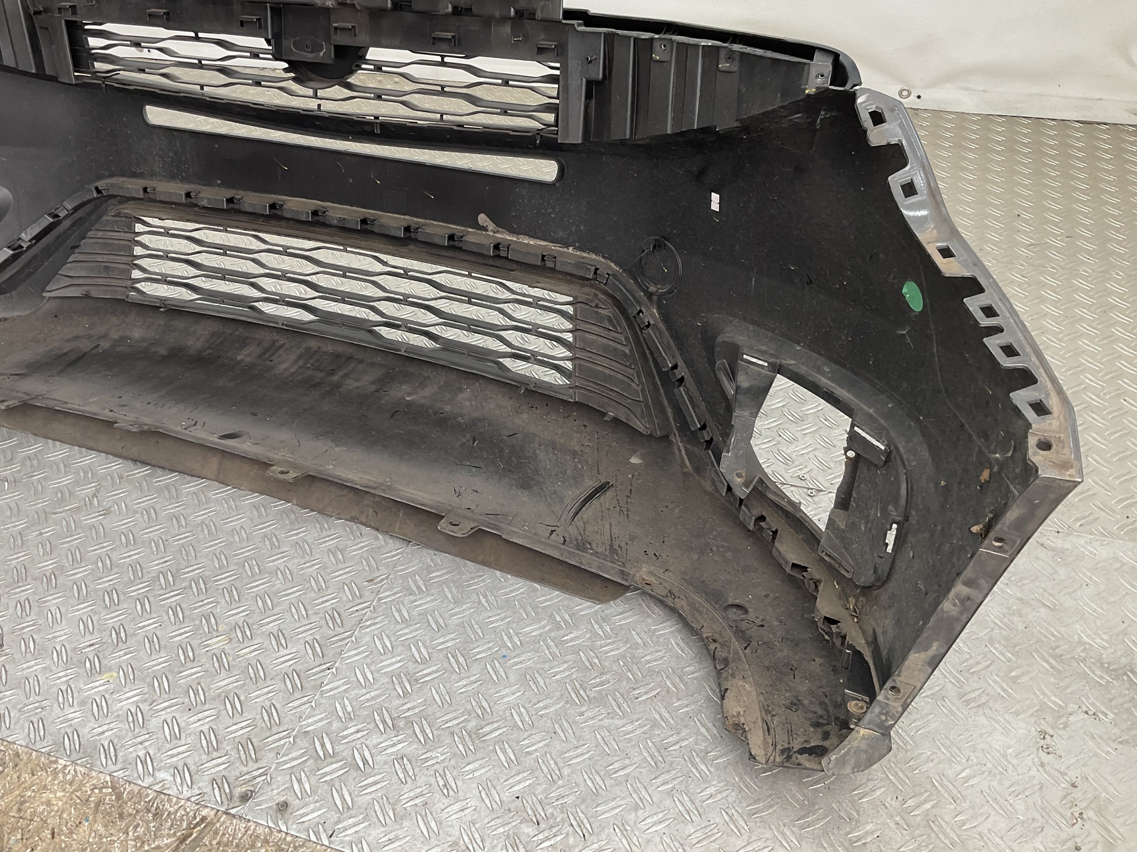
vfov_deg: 41.7
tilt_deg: -35.7
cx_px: 492
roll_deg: +3.8
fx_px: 1117
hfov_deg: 53.8
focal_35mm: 34
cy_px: 375
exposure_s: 1/100
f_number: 1.8
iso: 32
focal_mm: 3
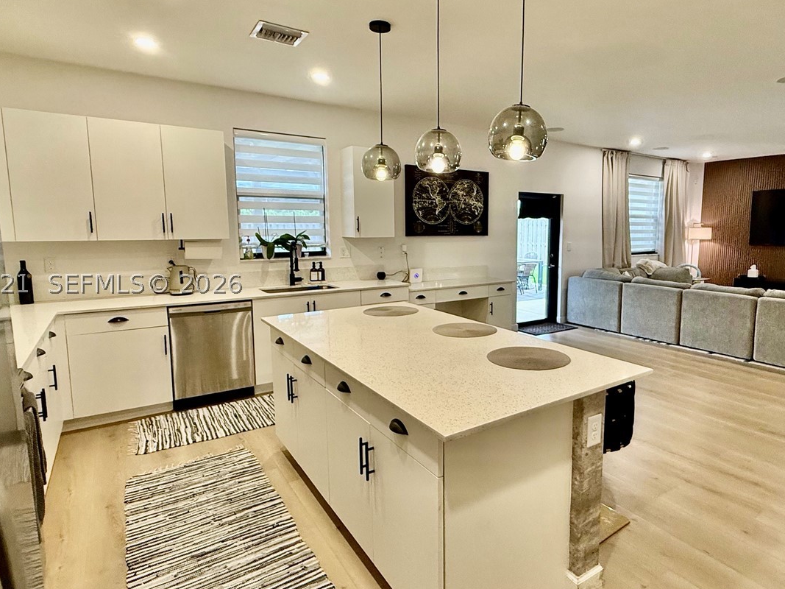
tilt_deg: -5.9
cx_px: 467
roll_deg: -0.3
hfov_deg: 78.2
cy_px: 283
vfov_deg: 63.4
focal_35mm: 21
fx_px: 476
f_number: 2.2
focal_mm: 2.22
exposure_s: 1/120
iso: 320
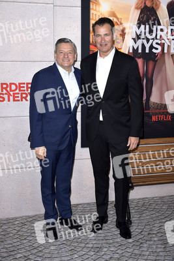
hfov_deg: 37.9
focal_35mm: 35
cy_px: 130
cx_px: 87
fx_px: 254
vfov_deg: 54.4
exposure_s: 1/250
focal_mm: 35
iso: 320
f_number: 6.3
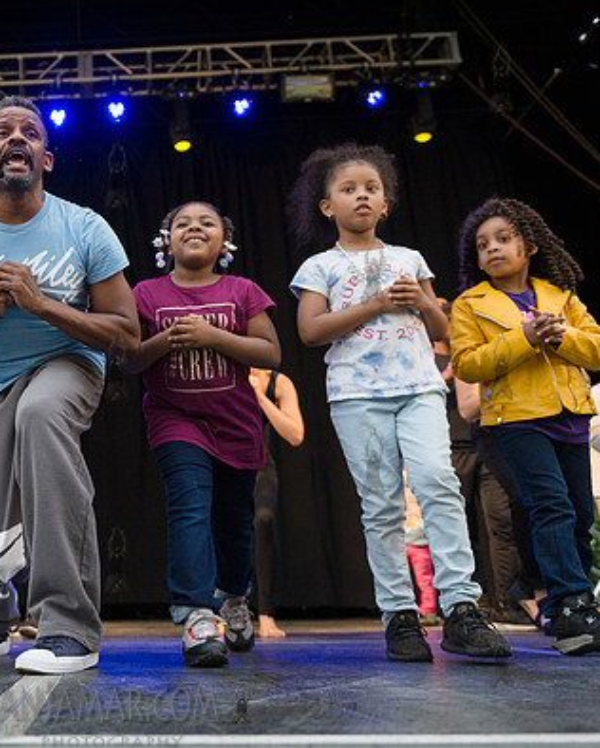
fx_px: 975
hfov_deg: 32.2
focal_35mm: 44
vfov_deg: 41.9
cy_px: 331
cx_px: 39
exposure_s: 1/1250
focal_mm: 26
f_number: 2.8
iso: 1600
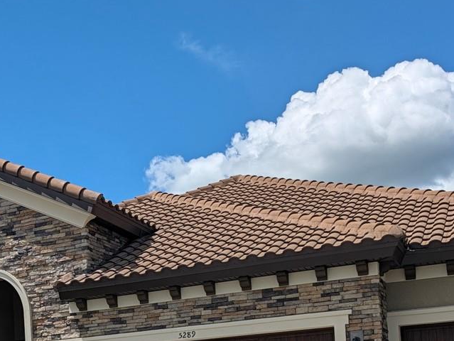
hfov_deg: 31.4
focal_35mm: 60
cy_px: 389
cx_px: 92
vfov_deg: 22.8
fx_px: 787
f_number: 1.68
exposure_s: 1/2597
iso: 23
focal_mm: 6.9
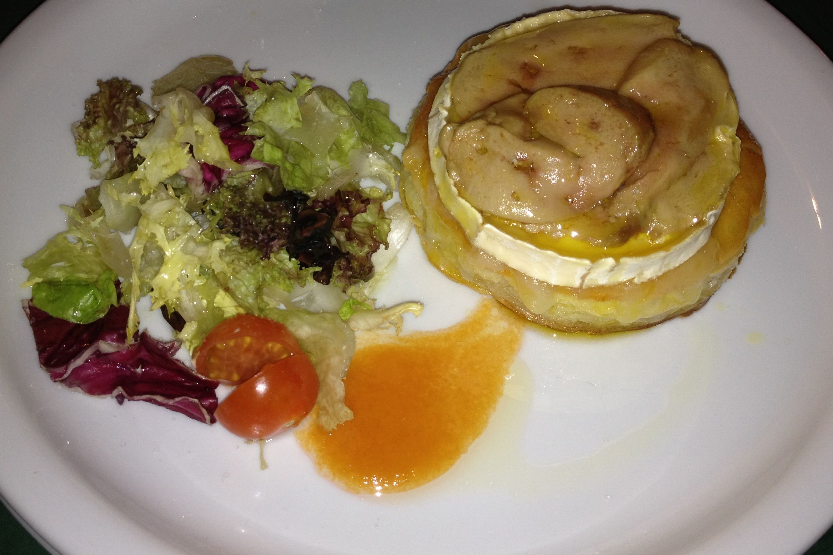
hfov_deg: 41.9
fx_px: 1087
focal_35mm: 47
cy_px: 227
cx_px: 409
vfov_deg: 28.6
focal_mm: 4.28
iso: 64
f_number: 2.4
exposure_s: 1/55
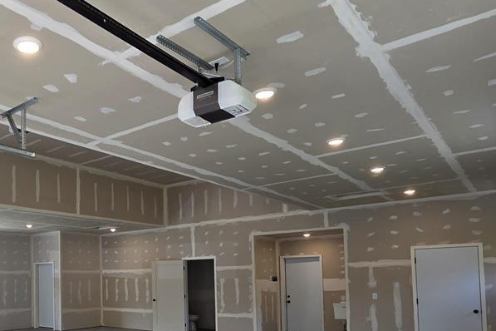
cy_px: 263
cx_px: 80
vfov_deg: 43.0
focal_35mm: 29
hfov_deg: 57.5
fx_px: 400
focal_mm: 2.2
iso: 50
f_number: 2.2
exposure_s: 1/120
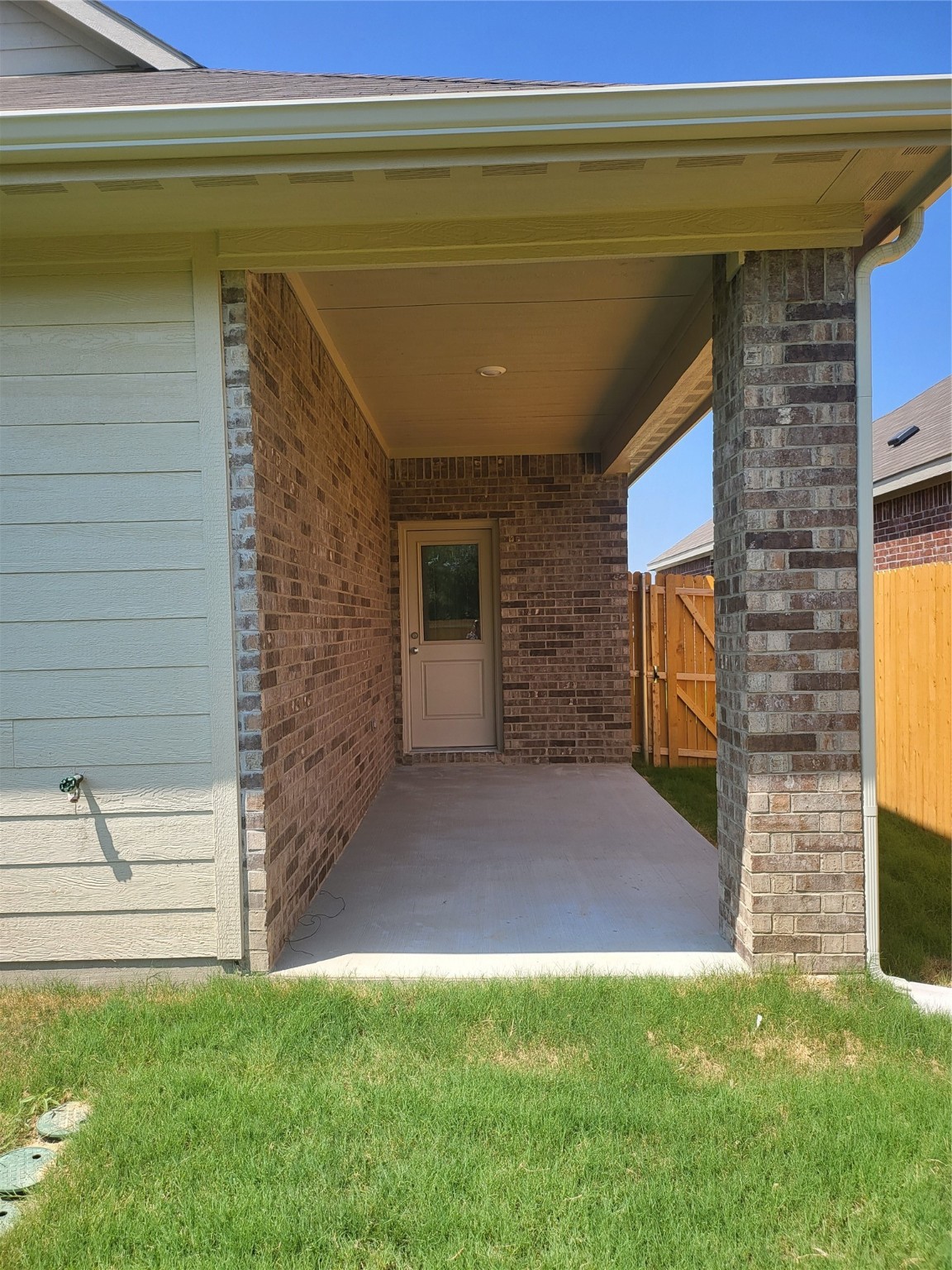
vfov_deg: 71.6
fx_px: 880
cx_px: 476
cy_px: 635
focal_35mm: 24
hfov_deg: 56.8
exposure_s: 1/1179
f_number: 1.8
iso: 40
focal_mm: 5
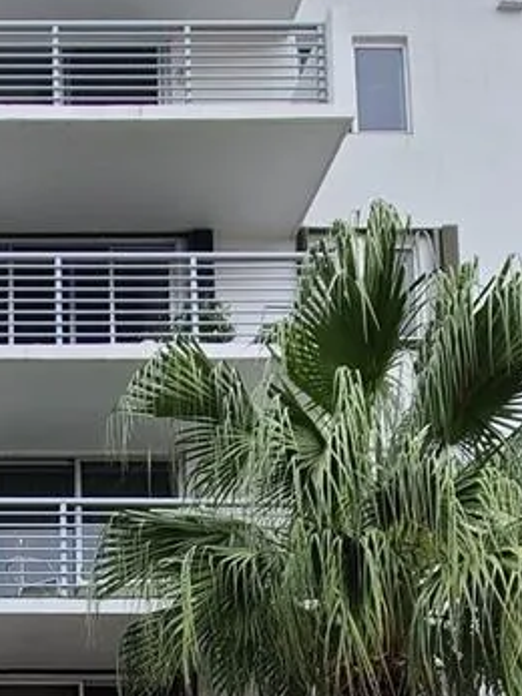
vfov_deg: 31.0
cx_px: -94
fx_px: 905
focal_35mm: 45
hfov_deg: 28.3
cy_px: 941
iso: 50
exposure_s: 1/131
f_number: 2.2
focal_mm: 2.2
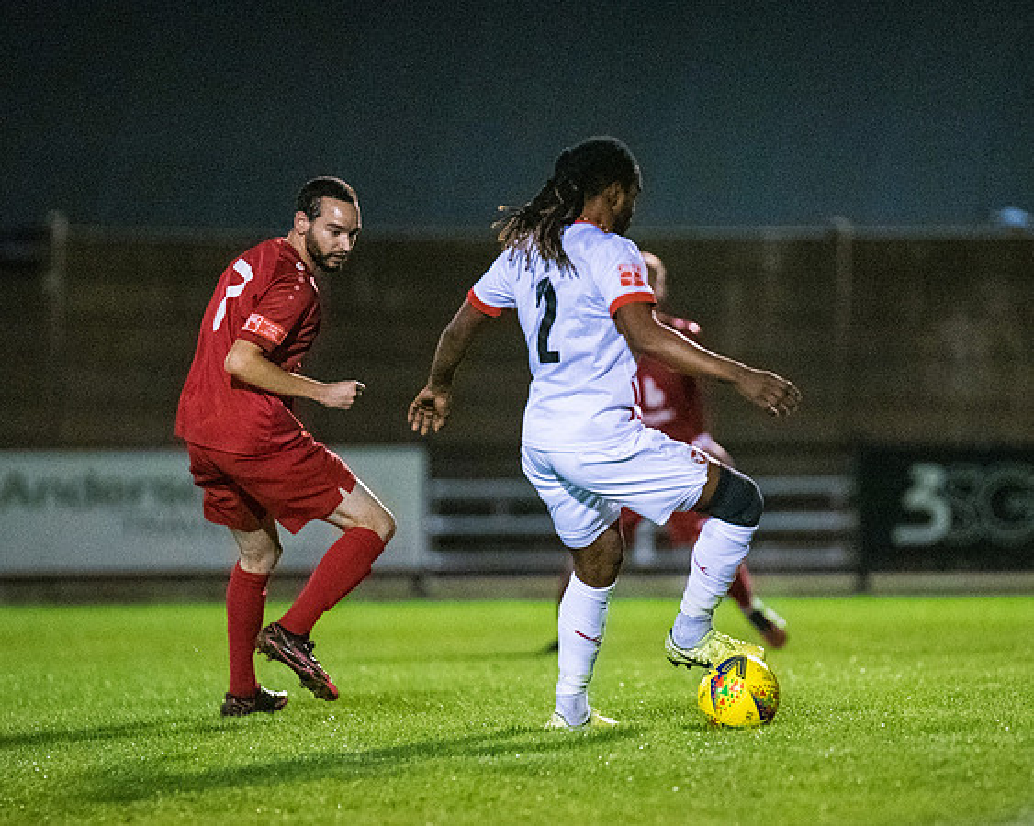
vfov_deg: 3.5
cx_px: 618
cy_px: 411
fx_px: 13365
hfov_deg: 4.4
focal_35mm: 437
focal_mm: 300
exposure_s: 1/1250
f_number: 2.8
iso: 10000
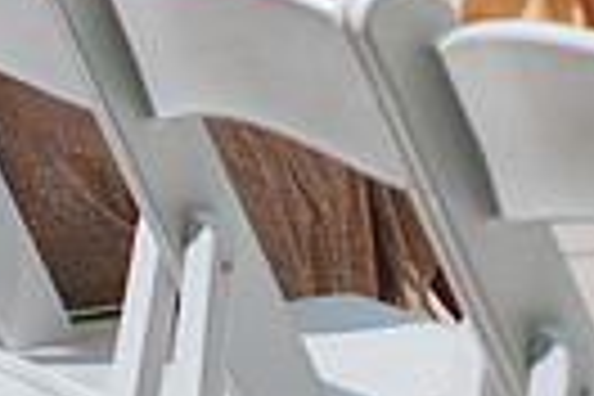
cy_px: -416
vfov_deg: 5.8
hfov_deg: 8.9
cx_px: 351
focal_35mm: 230
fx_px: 3795
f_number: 2.8
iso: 100
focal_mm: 35
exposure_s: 1/4000
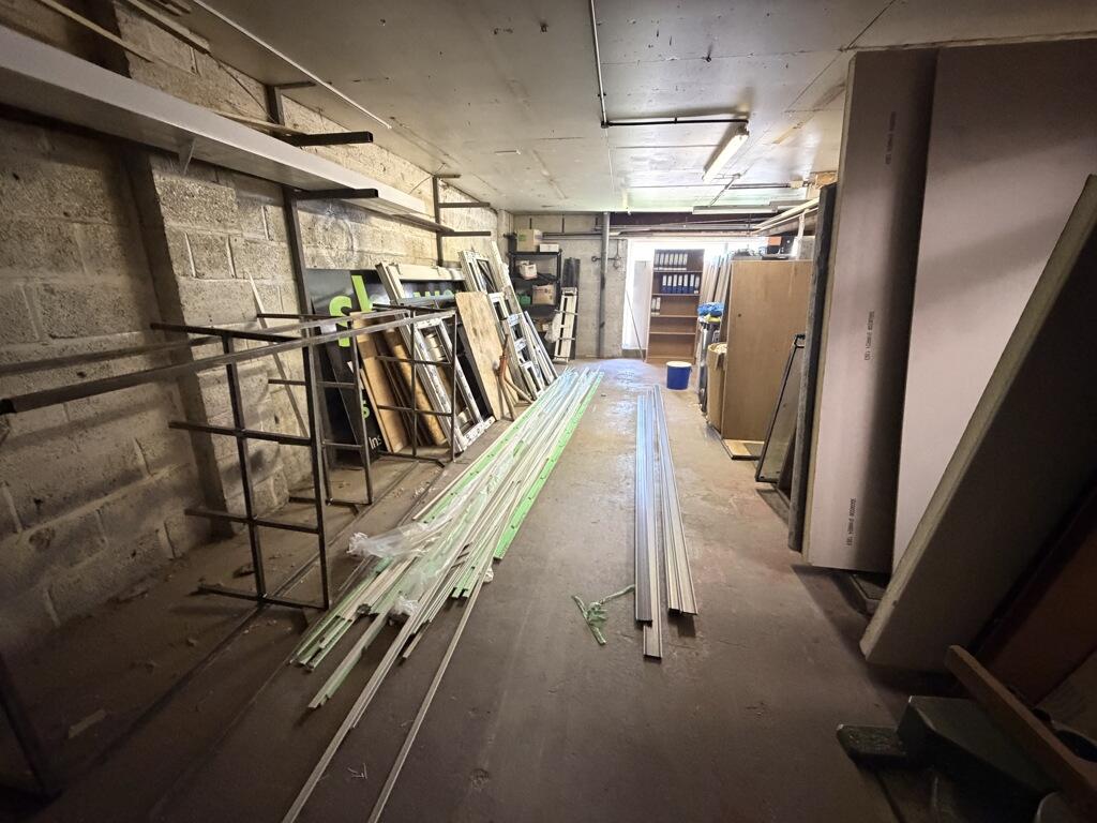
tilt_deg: -16.8
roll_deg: -0.3
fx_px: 444
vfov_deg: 85.7
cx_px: 548
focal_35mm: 14
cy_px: 412
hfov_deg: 102.1
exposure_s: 1/50
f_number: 2.2
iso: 1250
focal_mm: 2.22
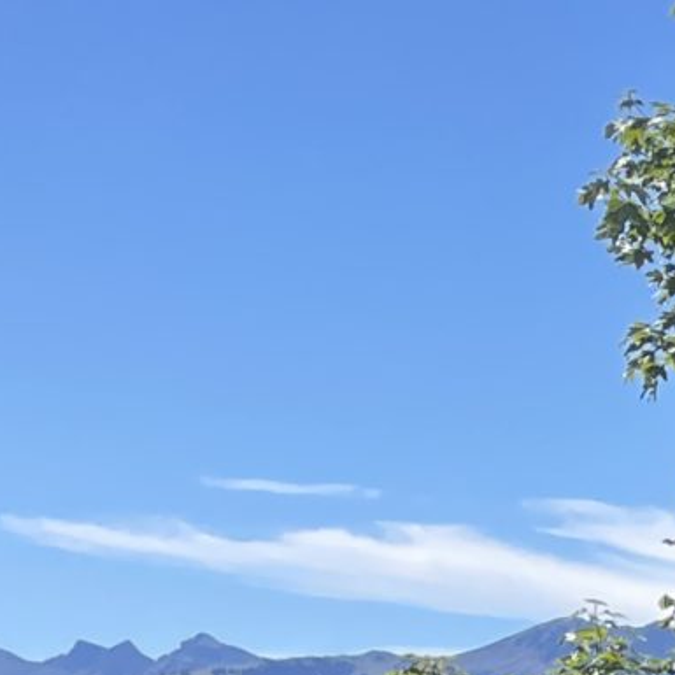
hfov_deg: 9.6
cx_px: 1841
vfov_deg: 10.7
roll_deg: -0.8
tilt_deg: -5.7
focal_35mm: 153
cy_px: 1192
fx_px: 3375
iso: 32
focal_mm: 4.2
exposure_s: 1/1825
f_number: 1.6
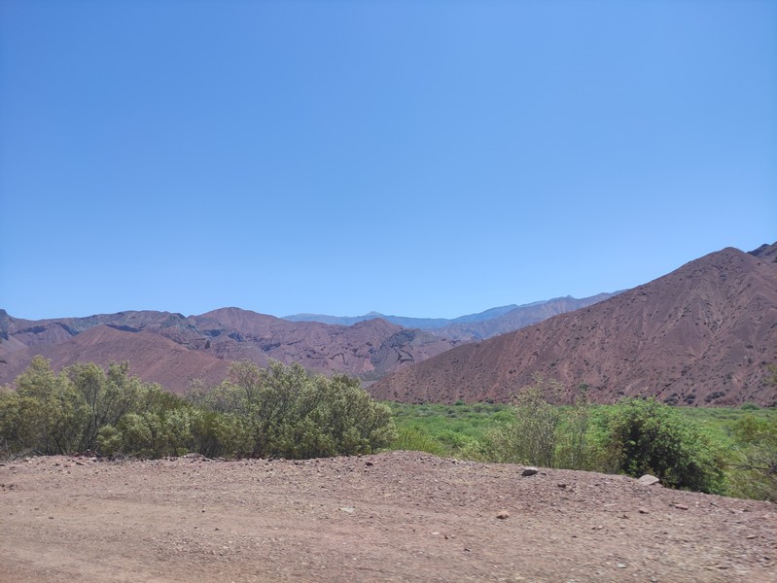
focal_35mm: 25
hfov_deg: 69.4
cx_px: 388
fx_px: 561
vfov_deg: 54.9
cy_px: 292
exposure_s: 1/972
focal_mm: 5.43
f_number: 1.89
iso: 100
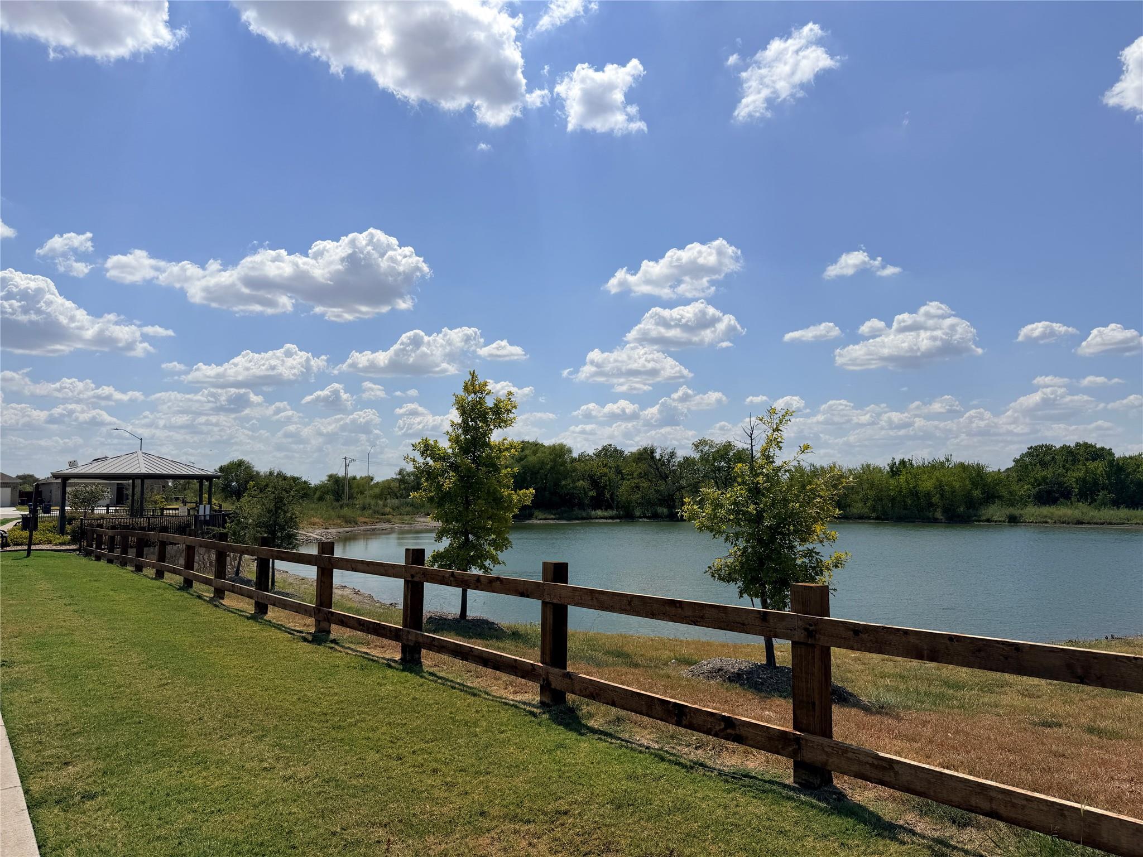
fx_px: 792
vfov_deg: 56.8
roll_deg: -0.5
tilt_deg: +4.7
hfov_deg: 71.6
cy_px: 428
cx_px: 572
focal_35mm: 24
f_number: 1.78
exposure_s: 1/14286
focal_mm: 6.76
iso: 80
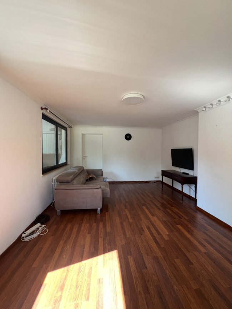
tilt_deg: -1.6
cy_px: 154
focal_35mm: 13
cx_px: 116
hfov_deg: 89.9
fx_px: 116
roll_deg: +0.0
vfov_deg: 106.2
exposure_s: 1/99
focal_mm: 1.57
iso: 100
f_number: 1.8
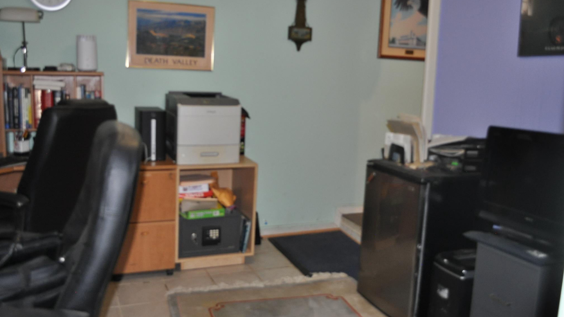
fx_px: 479
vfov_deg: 36.7
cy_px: 155
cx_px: 277
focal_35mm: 32
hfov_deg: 61.0
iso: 800
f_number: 3.8
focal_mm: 20
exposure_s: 1/60
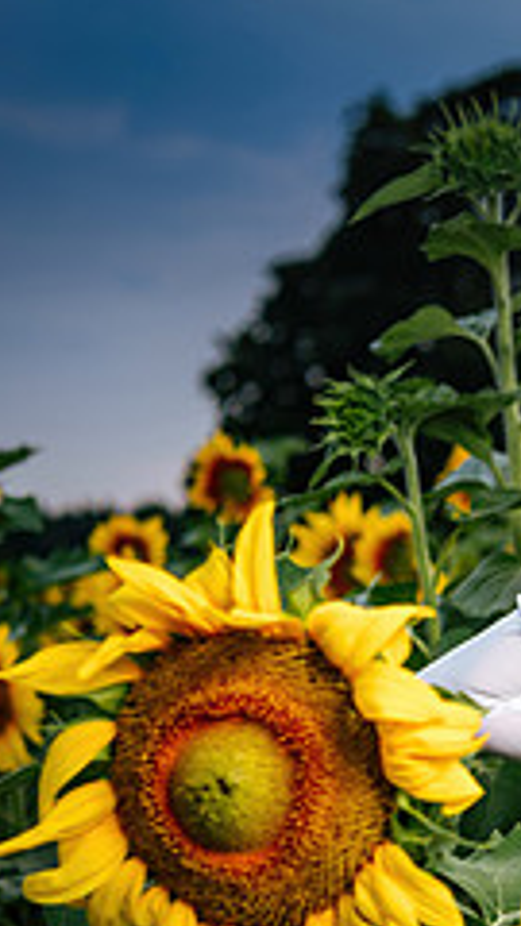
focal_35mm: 116
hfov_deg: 10.1
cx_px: 807
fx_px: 2849
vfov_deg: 18.4
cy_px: 689
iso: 64
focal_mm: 45
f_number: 3.2
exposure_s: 1/160
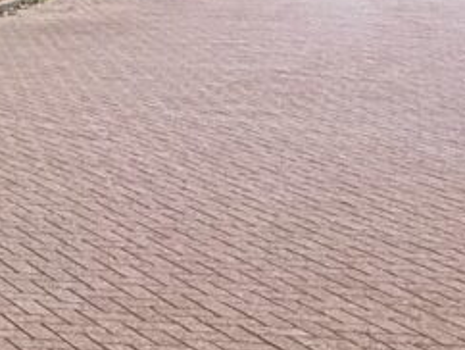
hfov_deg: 11.5
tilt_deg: +11.0
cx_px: -878
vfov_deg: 12.0
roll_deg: -1.5
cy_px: -337
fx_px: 1493
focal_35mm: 111
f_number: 2.2
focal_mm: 2.22
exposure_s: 1/1745
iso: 50
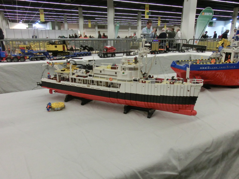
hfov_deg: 60.0
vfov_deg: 46.8
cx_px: 120
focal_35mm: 30
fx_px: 207
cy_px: 90
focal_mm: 5.25
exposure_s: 1/60
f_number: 3.5
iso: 640
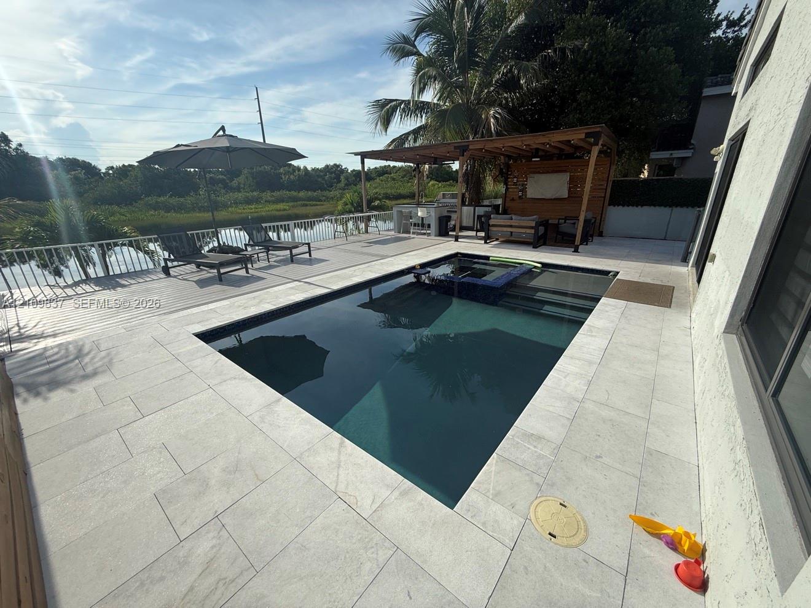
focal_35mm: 14
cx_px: 406
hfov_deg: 102.1
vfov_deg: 85.7
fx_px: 328
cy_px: 304
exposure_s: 1/1656
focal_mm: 2.22
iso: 50
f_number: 2.2
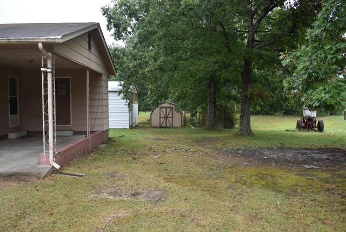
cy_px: 116
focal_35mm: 30
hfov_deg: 61.9
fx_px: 289
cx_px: 173
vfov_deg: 43.7
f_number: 5
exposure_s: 1/250
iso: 400
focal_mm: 20
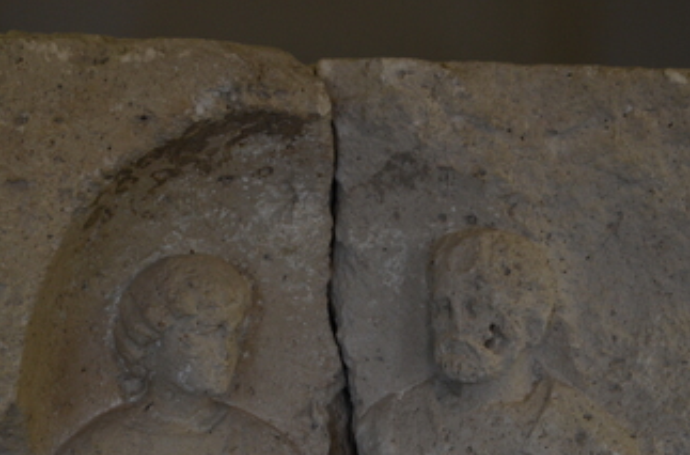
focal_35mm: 90
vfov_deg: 15.1
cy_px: 292
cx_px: 288
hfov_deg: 22.7
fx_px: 1719
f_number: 5.6
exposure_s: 1/125
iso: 1000
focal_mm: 44
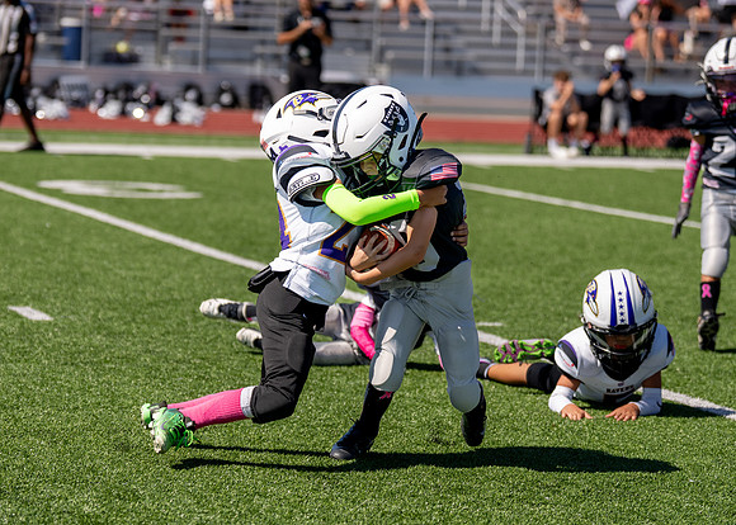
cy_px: 244
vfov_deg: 9.9
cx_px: 306
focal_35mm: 146
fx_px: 3043
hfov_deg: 13.8
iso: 200
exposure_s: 1/5000
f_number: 2.8
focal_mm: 96
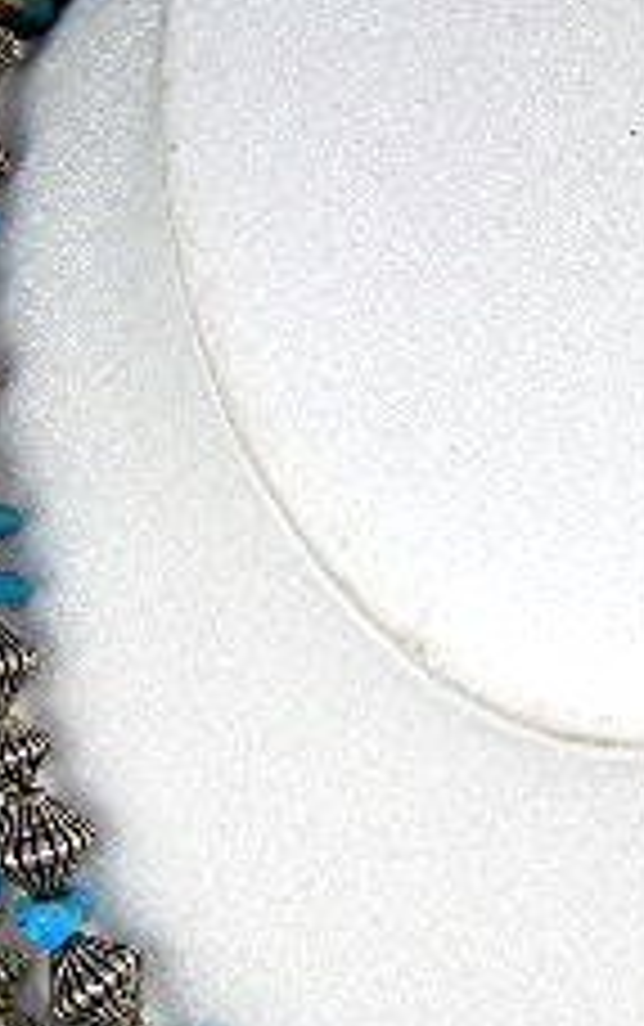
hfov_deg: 12.8
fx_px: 2829
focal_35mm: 101
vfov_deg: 20.4
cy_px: 752
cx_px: 703
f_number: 3.6
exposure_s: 1/37.5
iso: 160
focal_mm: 6.2
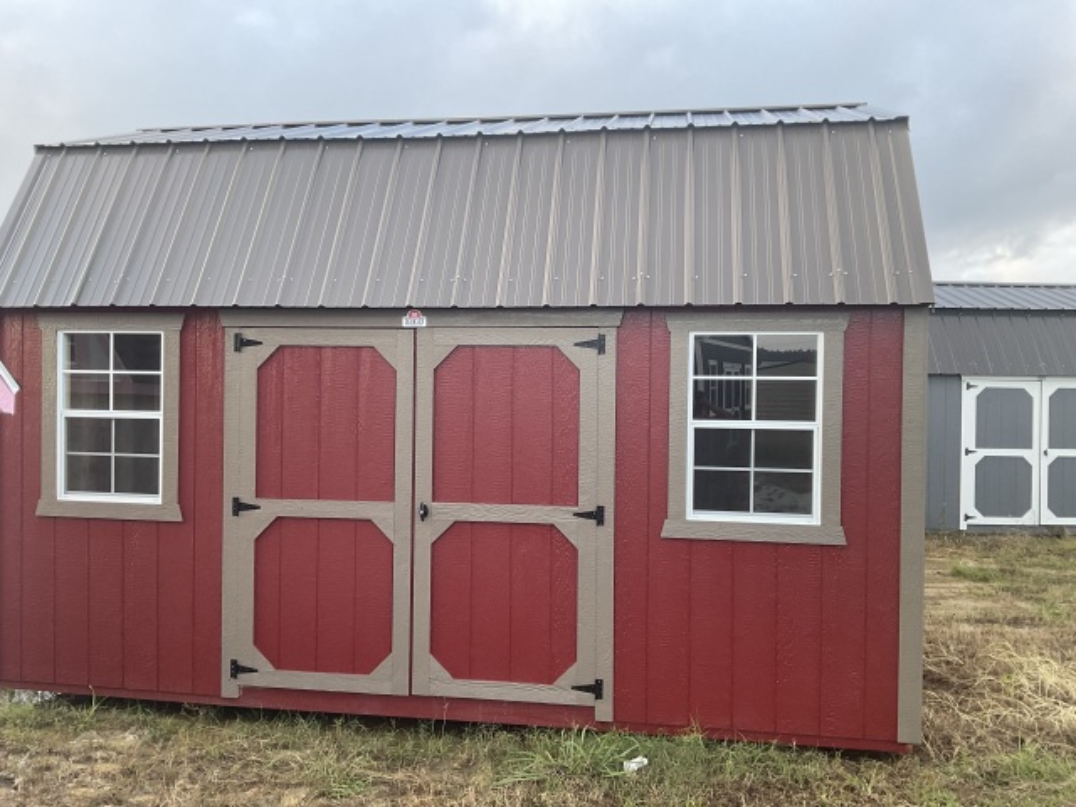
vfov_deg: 48.2
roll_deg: -0.9
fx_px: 901
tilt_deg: +0.5
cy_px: 404
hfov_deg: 61.7
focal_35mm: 29
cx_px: 538
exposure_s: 1/122
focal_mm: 3
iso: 25
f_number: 1.8
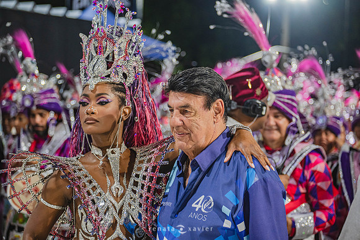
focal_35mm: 135
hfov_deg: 15.2
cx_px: 180
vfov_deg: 10.1
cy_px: 120
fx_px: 1349
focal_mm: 135
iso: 2500
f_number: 5
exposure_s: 1/160
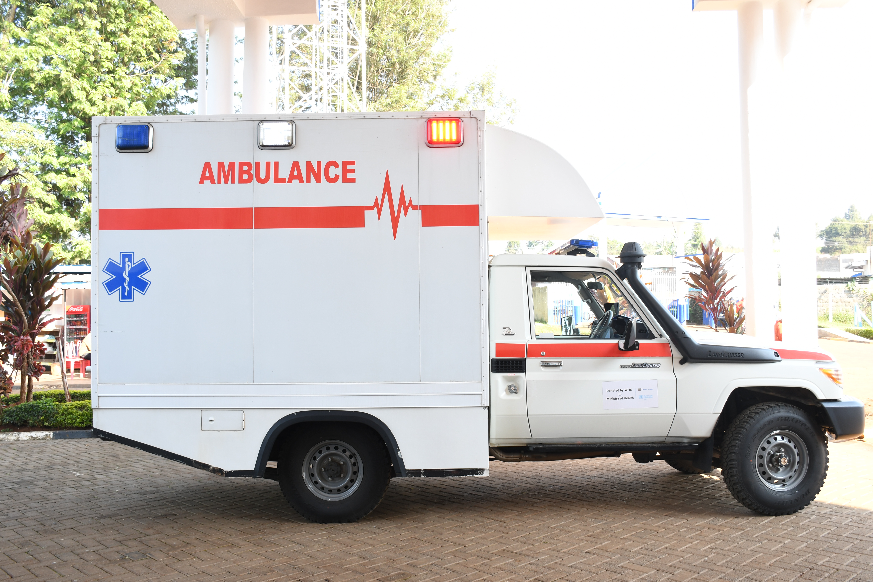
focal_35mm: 30
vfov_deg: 43.6
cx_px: 436
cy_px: 291
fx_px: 727
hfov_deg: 61.9
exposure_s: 1/100
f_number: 5
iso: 250
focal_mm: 20
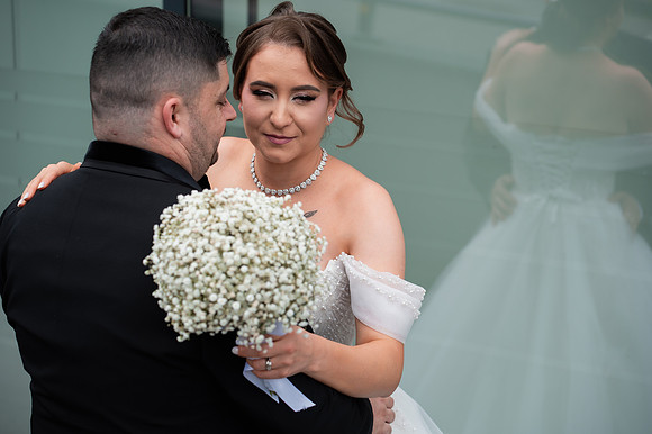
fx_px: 1358
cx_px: 326
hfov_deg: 27.0
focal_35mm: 75
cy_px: 217
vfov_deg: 18.2
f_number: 3.5
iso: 200
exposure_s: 1/800
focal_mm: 75
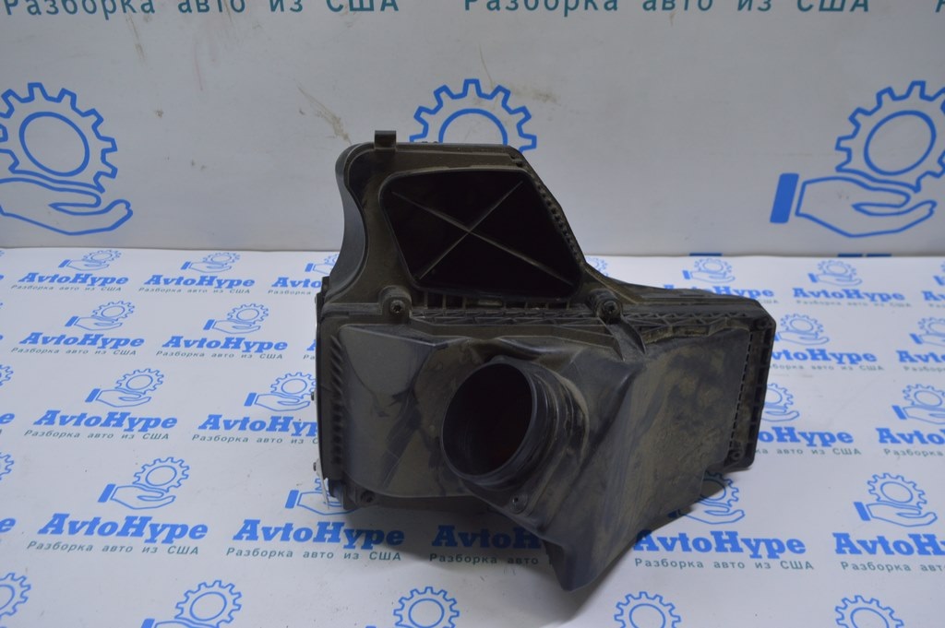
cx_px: 472
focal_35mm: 30
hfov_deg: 62.0
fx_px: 787
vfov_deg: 43.5
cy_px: 314
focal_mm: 20
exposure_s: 1/30
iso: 400
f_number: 5.6
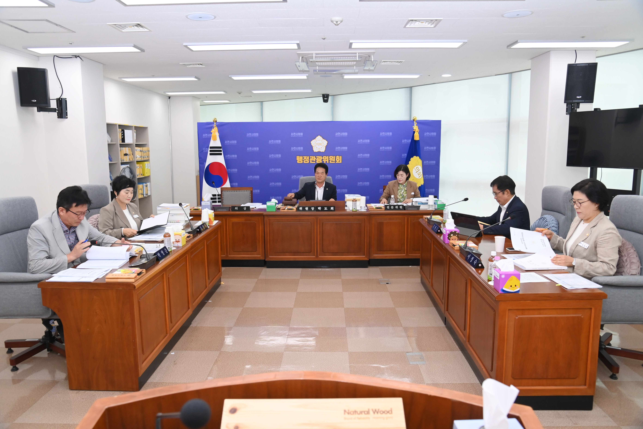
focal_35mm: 24
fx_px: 429
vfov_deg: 53.1
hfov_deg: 73.7
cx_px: 322
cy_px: 214
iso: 2500
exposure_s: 1/250
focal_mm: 24
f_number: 6.3
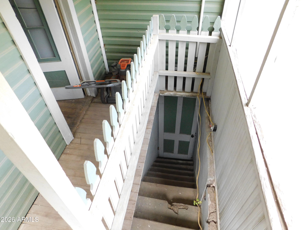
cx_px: 153
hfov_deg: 73.9
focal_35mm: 23
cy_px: 115
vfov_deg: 58.9
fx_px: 203
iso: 400
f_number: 3
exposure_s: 1/200
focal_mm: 4
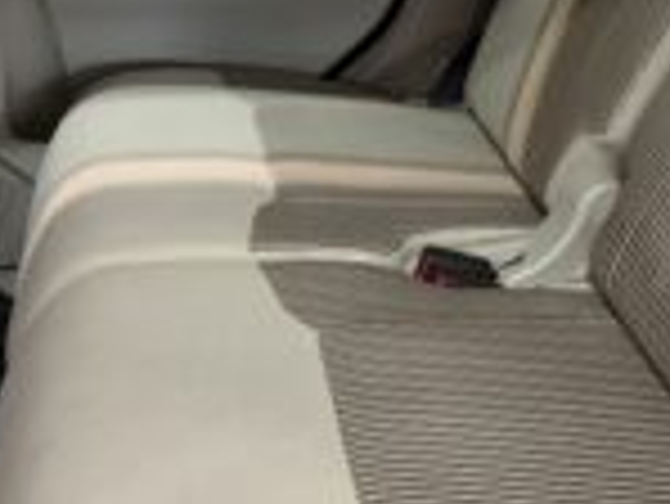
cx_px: 603
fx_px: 1182
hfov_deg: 30.3
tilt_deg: -22.3
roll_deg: -3.7
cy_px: 196
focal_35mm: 61
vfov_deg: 24.0
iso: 500
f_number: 1.6
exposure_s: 1/59
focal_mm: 5.96
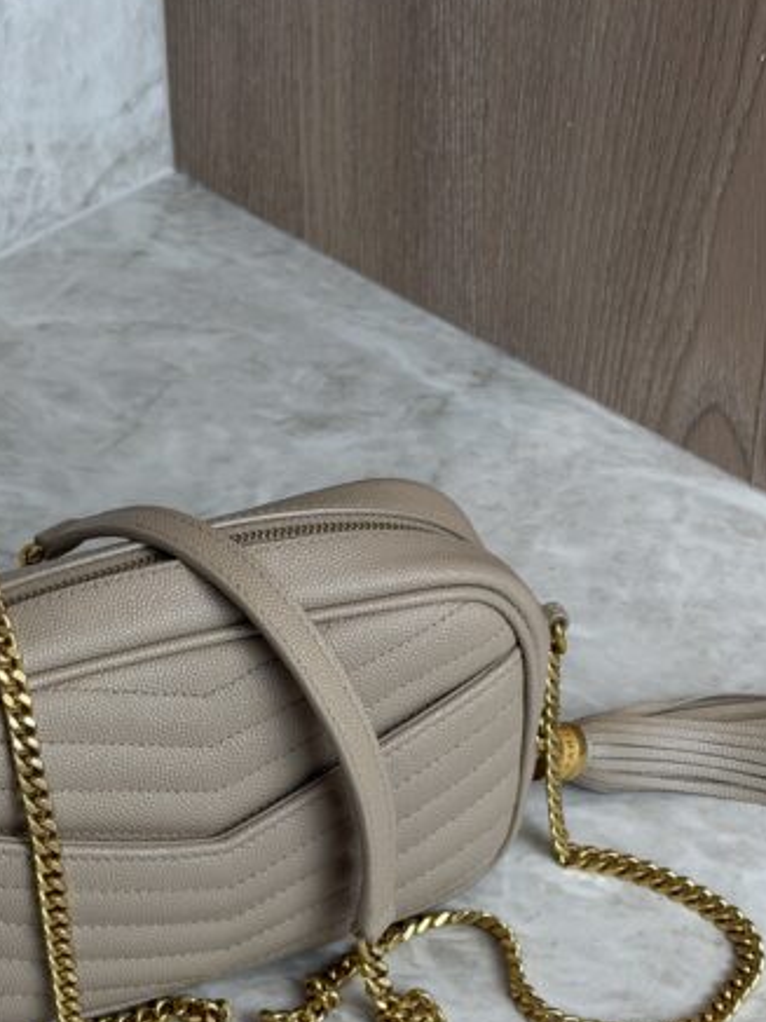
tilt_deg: -41.7
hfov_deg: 16.8
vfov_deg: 22.1
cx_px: 276
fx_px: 2596
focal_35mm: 88
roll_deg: +1.8
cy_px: 755
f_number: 1.78
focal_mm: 6.76
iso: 50
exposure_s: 1/121
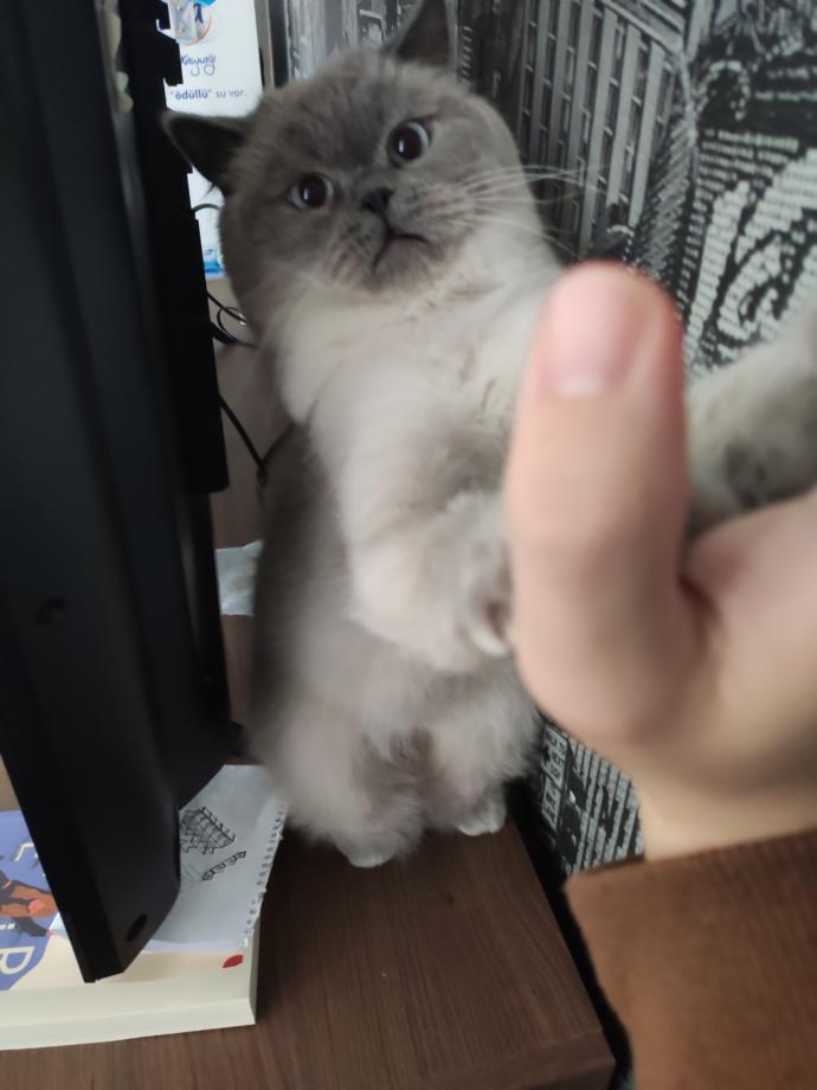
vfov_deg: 67.3
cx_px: 408
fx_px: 818
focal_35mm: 26
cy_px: 545
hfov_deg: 53.1
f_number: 1.75
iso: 1970
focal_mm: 4.77
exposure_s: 1/20
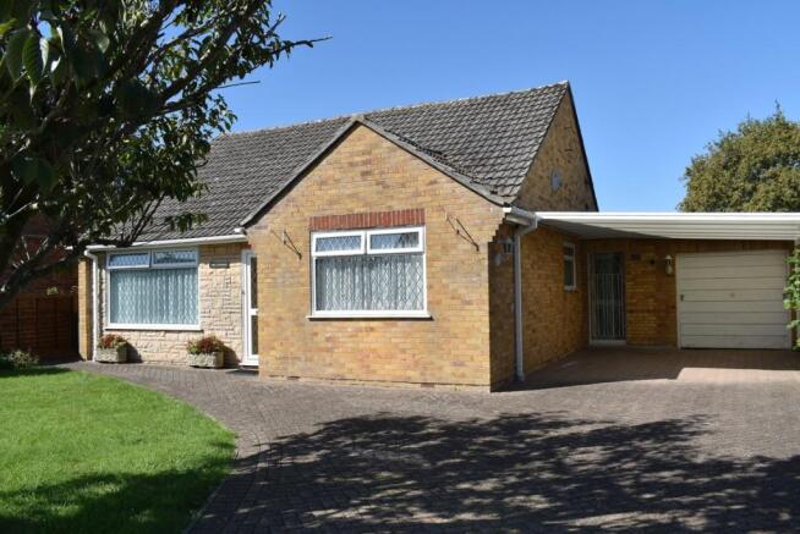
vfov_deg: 43.7
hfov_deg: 61.9
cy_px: 267
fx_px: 667
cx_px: 400
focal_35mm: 30
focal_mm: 20
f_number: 8
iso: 100
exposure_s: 1/250
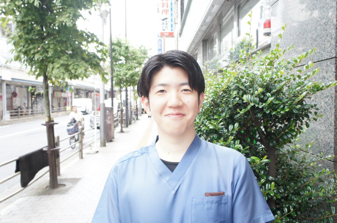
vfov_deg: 43.4
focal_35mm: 30
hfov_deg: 62.0
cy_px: 112
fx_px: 280
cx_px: 168
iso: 200
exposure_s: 1/60
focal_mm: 20
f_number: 5.6
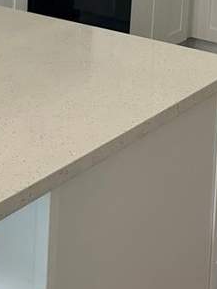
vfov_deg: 18.4
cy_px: -126
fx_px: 802
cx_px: 212
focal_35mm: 96
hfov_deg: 15.2
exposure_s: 1/120
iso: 125
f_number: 1.5
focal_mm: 5.7
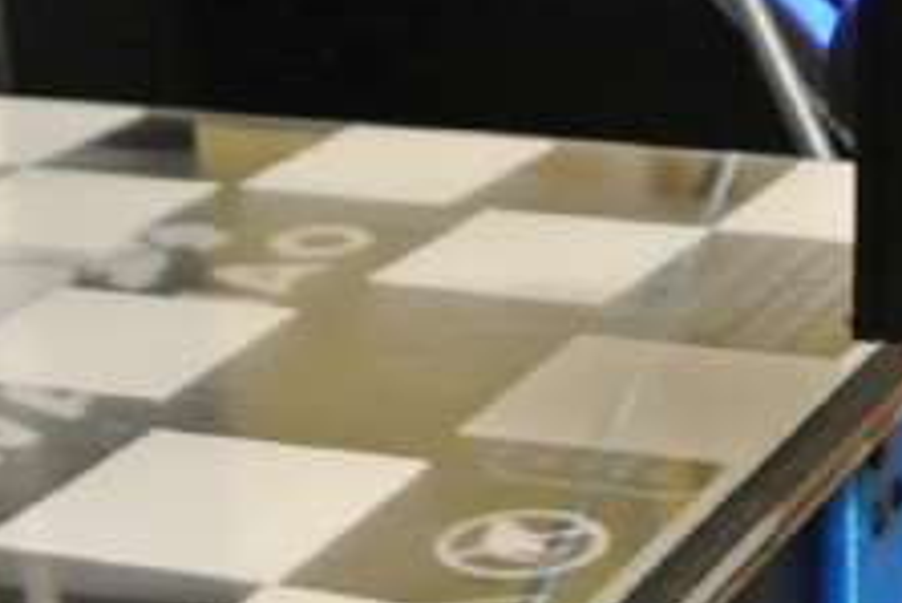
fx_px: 2958
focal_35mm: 118
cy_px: 469
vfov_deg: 11.6
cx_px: 777
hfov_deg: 17.1
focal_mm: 16.3
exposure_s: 1/30
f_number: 4.2
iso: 2000
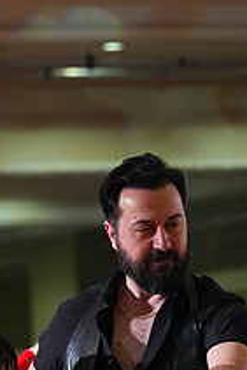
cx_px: 13
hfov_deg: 3.1
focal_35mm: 451
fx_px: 4634
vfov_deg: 4.5
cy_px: 505
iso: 8000
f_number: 5
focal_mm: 164
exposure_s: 1/400
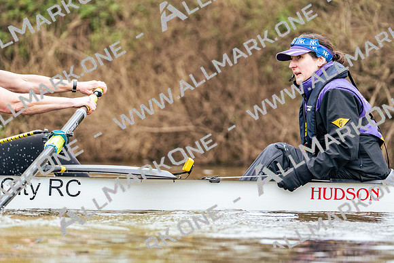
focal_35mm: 321
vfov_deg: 4.3
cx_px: 197
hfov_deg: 6.4
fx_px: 3514
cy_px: 132
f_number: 6.3
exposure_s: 1/2000
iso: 8000
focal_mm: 321
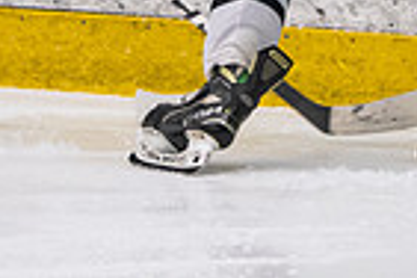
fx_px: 8444
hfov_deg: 2.8
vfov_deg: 1.9
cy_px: -291
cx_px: 331
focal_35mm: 729
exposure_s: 1/640
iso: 2000
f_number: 3.2
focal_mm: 112
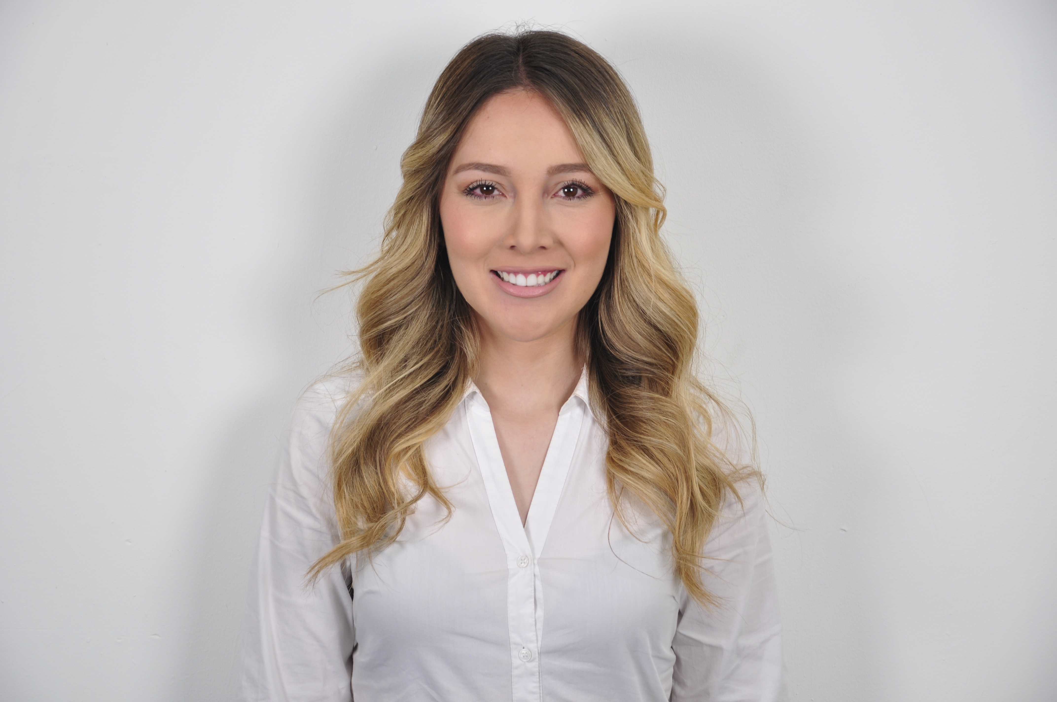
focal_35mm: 99
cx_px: 528
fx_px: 2903
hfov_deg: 20.6
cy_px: 351
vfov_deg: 13.8
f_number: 5.3
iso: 160
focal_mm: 66
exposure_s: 1/40
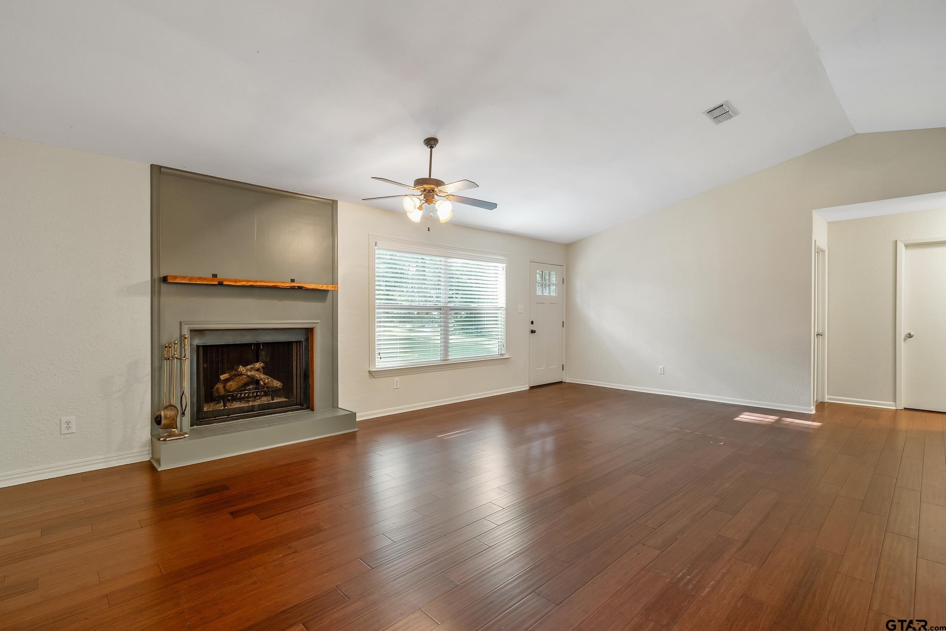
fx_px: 447
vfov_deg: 70.4
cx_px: 473
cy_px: 316
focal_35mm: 17
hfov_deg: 93.3
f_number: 8
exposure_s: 1/4
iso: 800
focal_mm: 17
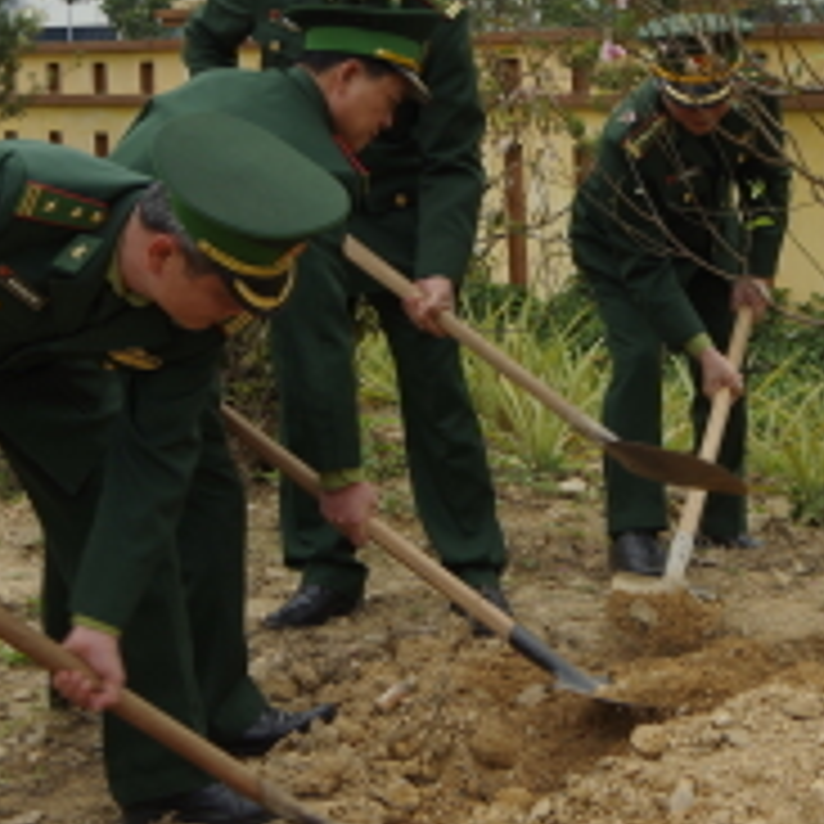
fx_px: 2128
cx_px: 770
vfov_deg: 21.7
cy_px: 216
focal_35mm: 79
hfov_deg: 21.4
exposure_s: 1/125
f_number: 6.3
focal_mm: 21
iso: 100
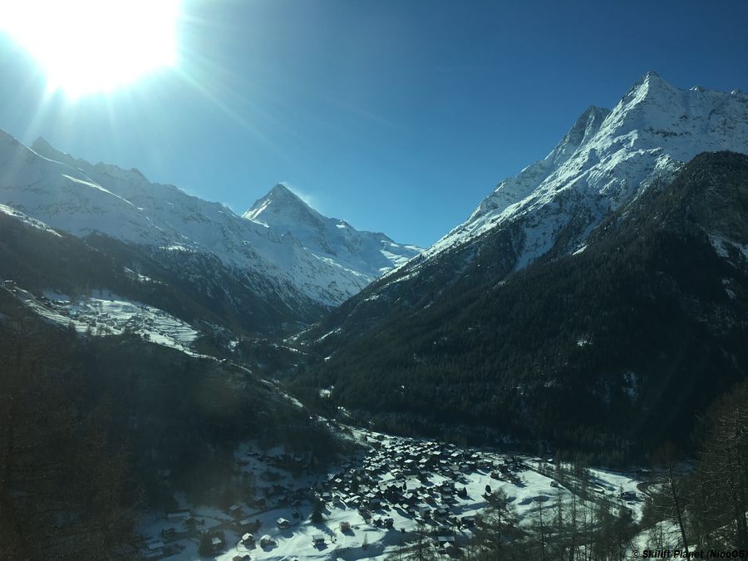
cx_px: 374
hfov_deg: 61.7
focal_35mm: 29
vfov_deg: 48.2
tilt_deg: +2.8
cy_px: 280
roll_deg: -2.2
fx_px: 627
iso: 25
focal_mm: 4.15
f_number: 2.2
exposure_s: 1/1099
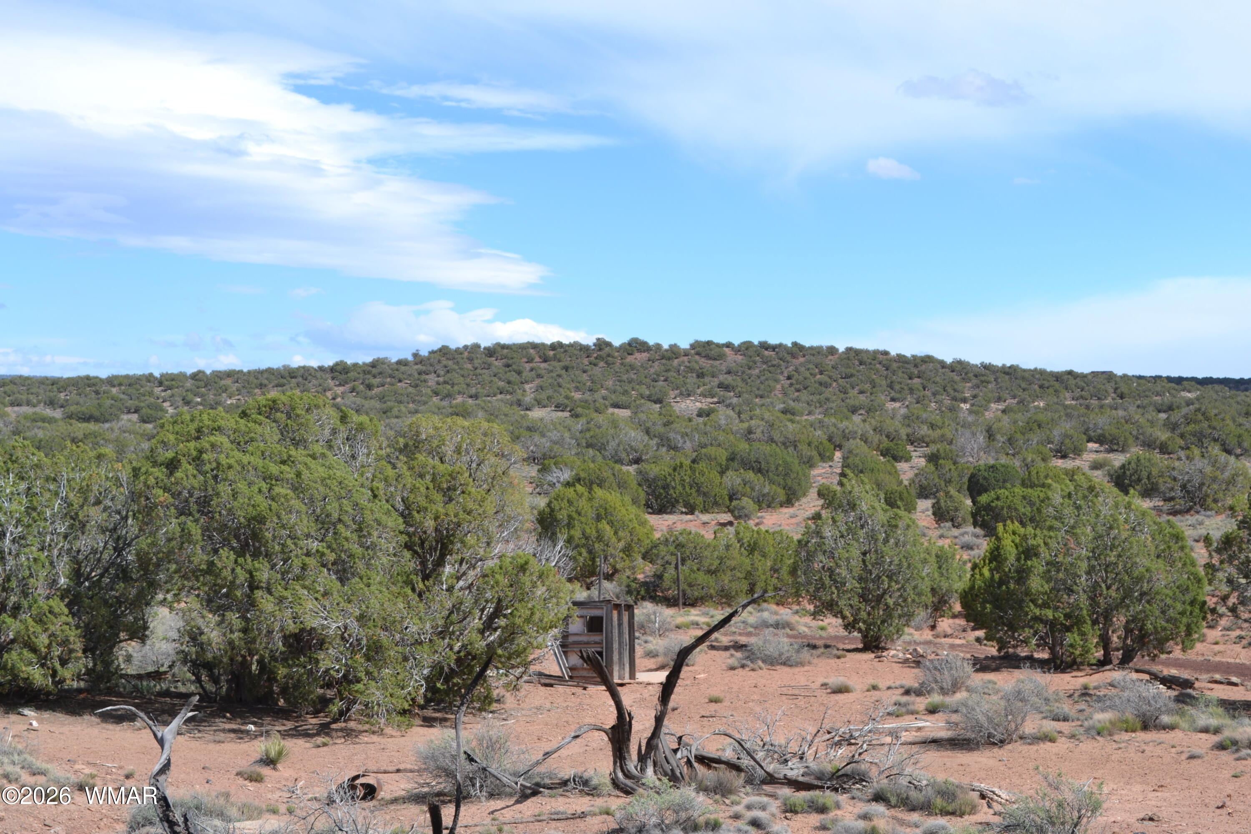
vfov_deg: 21.6
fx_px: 2189
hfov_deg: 31.9
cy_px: 417
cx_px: 626
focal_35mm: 63
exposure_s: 1/250
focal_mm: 42
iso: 100
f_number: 8
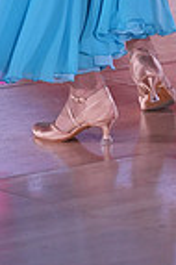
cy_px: -267
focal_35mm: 434
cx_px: 164
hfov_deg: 3.2
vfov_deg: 4.7
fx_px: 3190
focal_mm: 107
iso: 1250
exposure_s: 1/400
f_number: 4
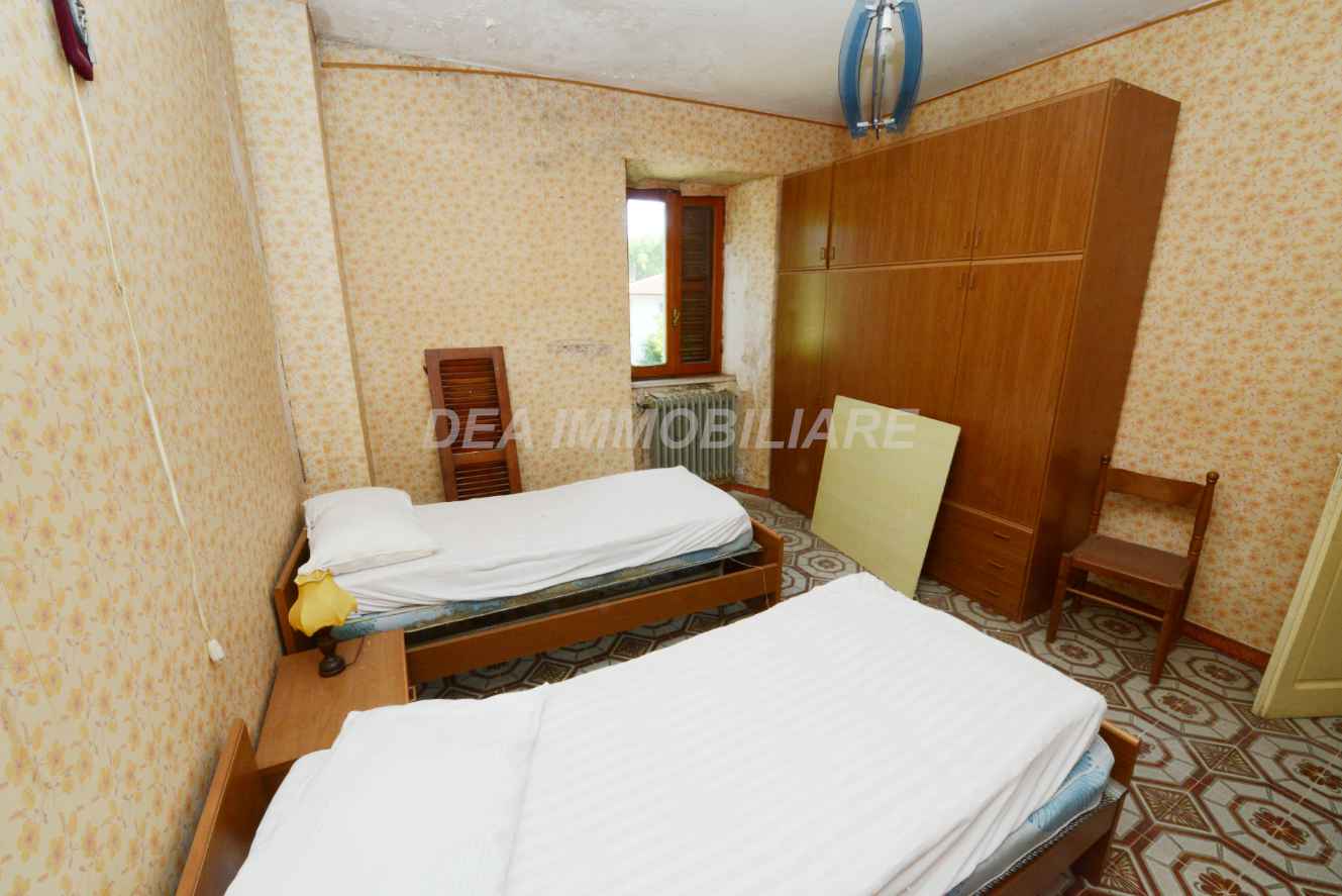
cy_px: 448
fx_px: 522
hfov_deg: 104.2
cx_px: 671
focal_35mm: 14
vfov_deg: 81.3
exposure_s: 1/60
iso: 2200
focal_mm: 14
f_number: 22
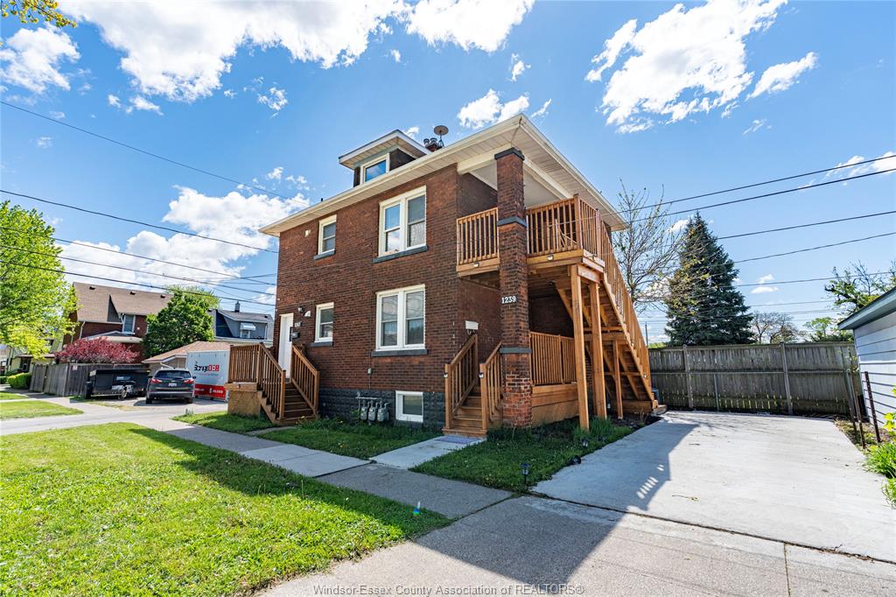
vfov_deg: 73.7
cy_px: 298
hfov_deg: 96.8
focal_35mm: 16
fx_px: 398
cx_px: 448
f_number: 8
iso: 500
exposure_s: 1/1600
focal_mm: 16
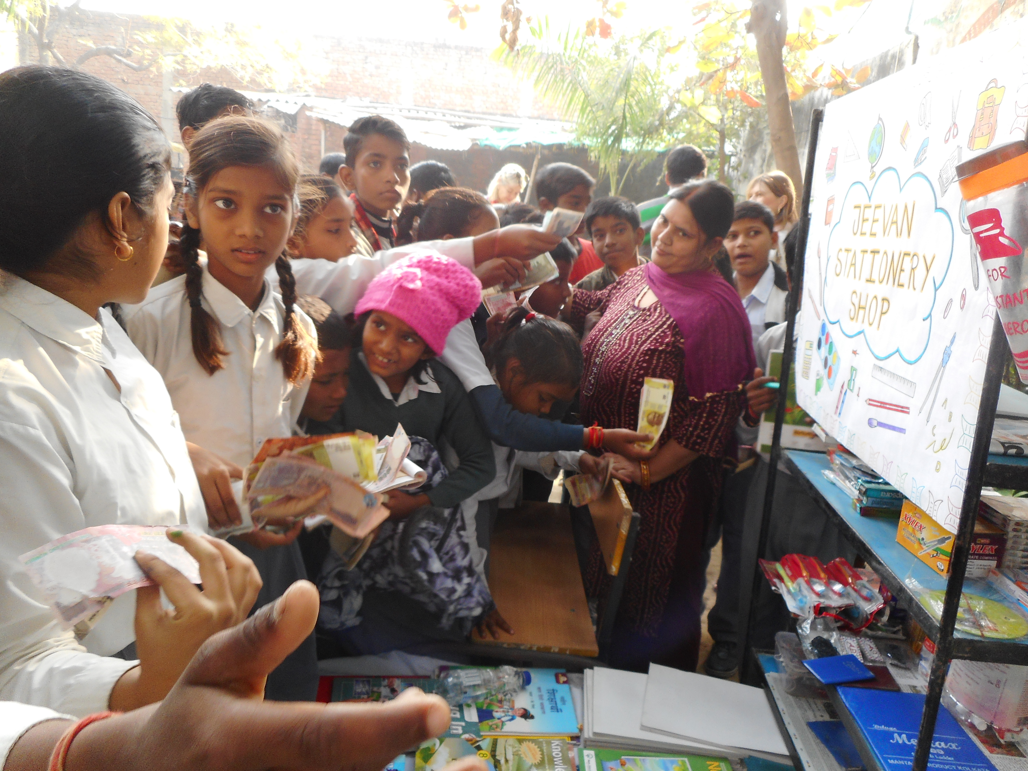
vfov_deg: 53.1
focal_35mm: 26
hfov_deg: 67.3
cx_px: 514
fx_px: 772
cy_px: 390
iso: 110
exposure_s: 1/30
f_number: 3.7
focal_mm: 4.5
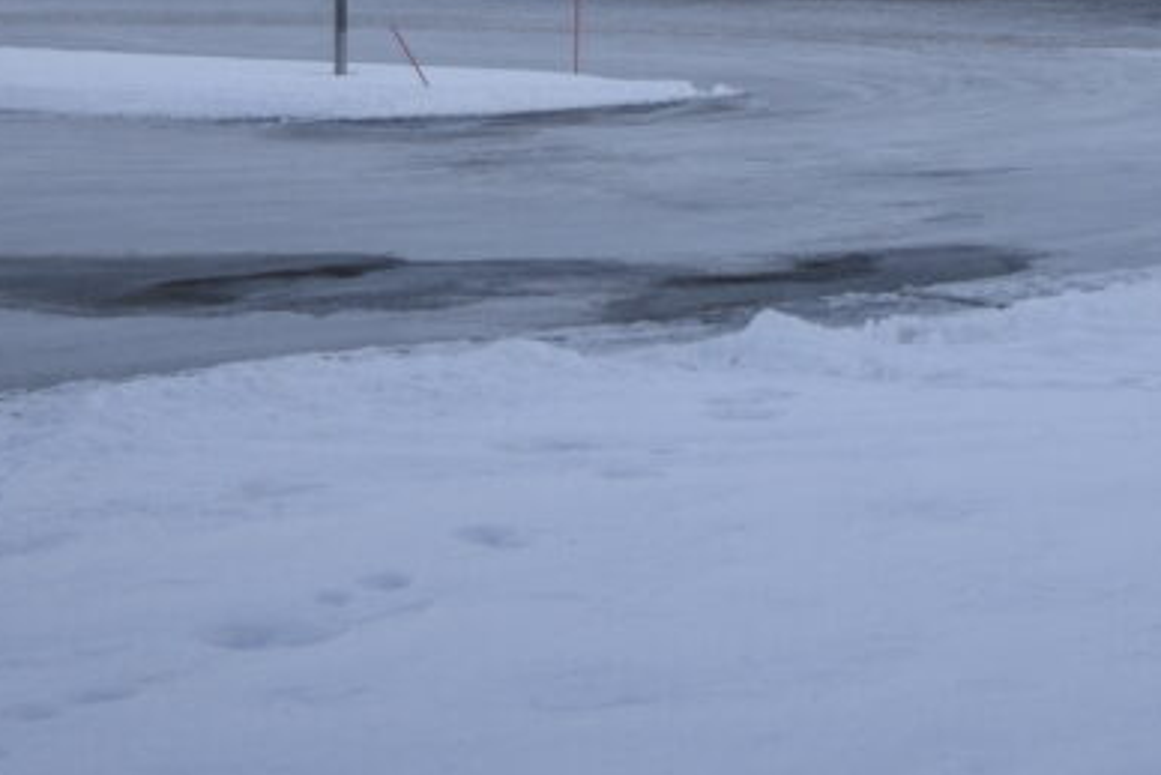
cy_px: -238
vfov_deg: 12.9
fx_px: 3323
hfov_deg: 19.3
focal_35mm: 103
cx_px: 1128
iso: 500
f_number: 4
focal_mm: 26
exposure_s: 1/1000
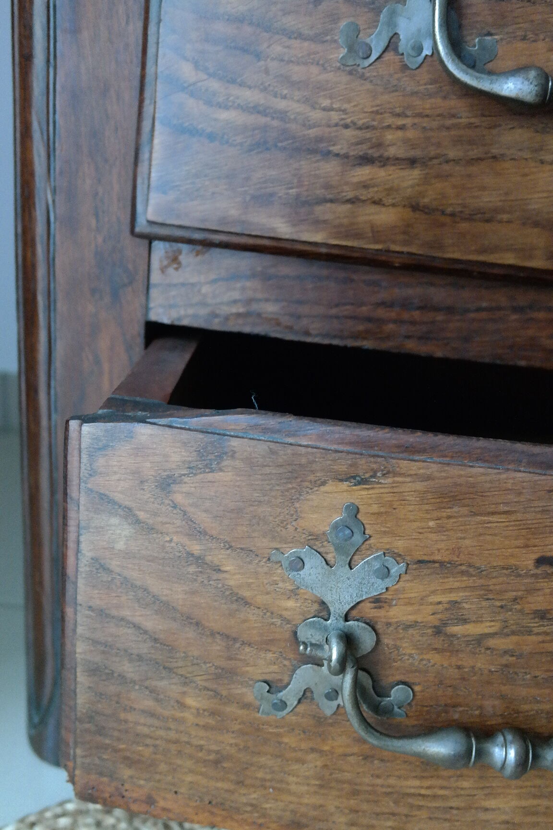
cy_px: 415
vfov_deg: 57.2
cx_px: 276
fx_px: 760
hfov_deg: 40.0
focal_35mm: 33
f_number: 3.5
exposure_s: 1/40
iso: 3200
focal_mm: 22
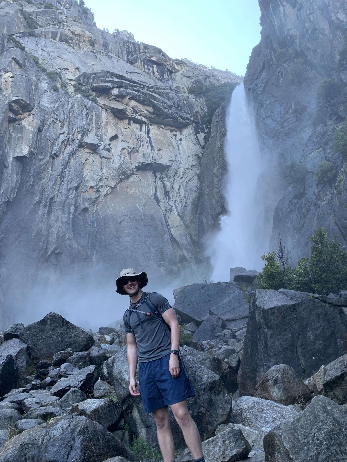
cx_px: 174
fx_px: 348
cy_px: 231
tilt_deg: +23.5
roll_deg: +8.1
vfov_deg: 67.3
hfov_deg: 53.1
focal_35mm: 26
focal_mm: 4.25
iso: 80
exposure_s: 1/121
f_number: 1.8
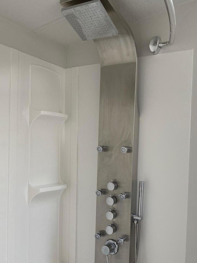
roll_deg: -1.4
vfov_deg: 48.7
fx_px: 288
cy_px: 158
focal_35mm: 38
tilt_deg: -1.7
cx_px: 92
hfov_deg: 37.7
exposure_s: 1/122
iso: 80
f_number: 1.8
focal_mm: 4.25
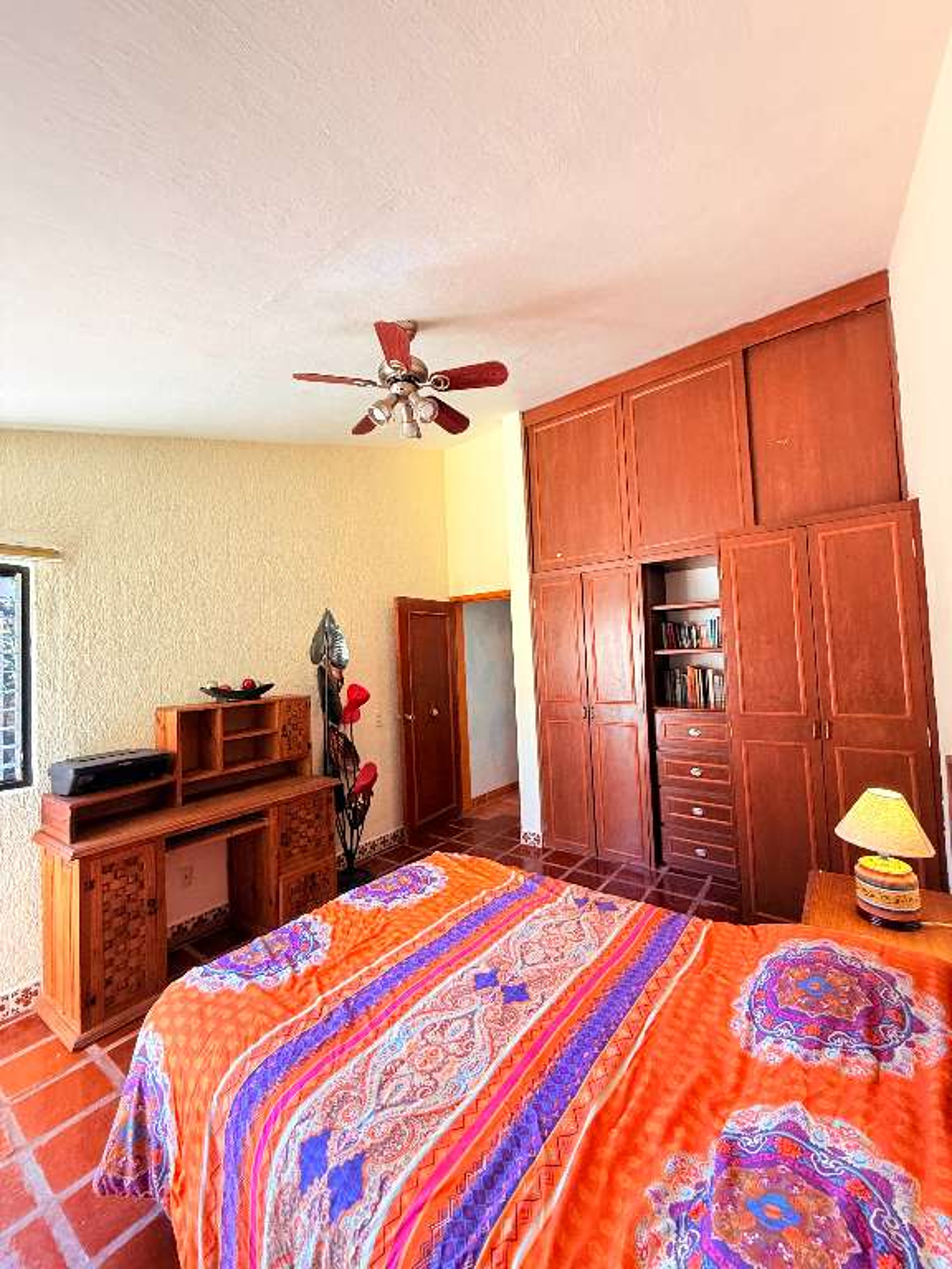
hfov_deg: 85.7
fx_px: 513
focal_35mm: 14
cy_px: 634
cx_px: 476
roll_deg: +2.4
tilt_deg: +4.0
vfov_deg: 102.1
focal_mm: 2.22
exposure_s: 1/99
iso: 250
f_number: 2.2
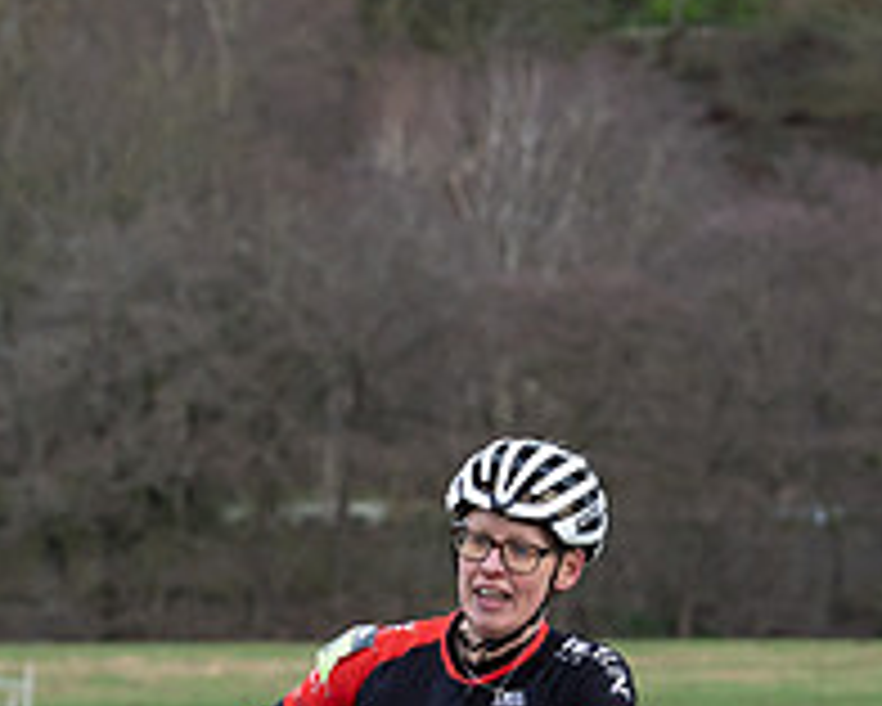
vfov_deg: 4.7
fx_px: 8540
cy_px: 650
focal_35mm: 327
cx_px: 417
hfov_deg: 5.9
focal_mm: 70
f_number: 3.5
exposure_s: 1/640
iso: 640
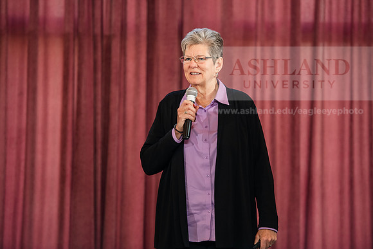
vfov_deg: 9.2
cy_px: 124
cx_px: 186
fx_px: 1554
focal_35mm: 150
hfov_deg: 13.7
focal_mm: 150
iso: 1250
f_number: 3.2
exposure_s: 1/200
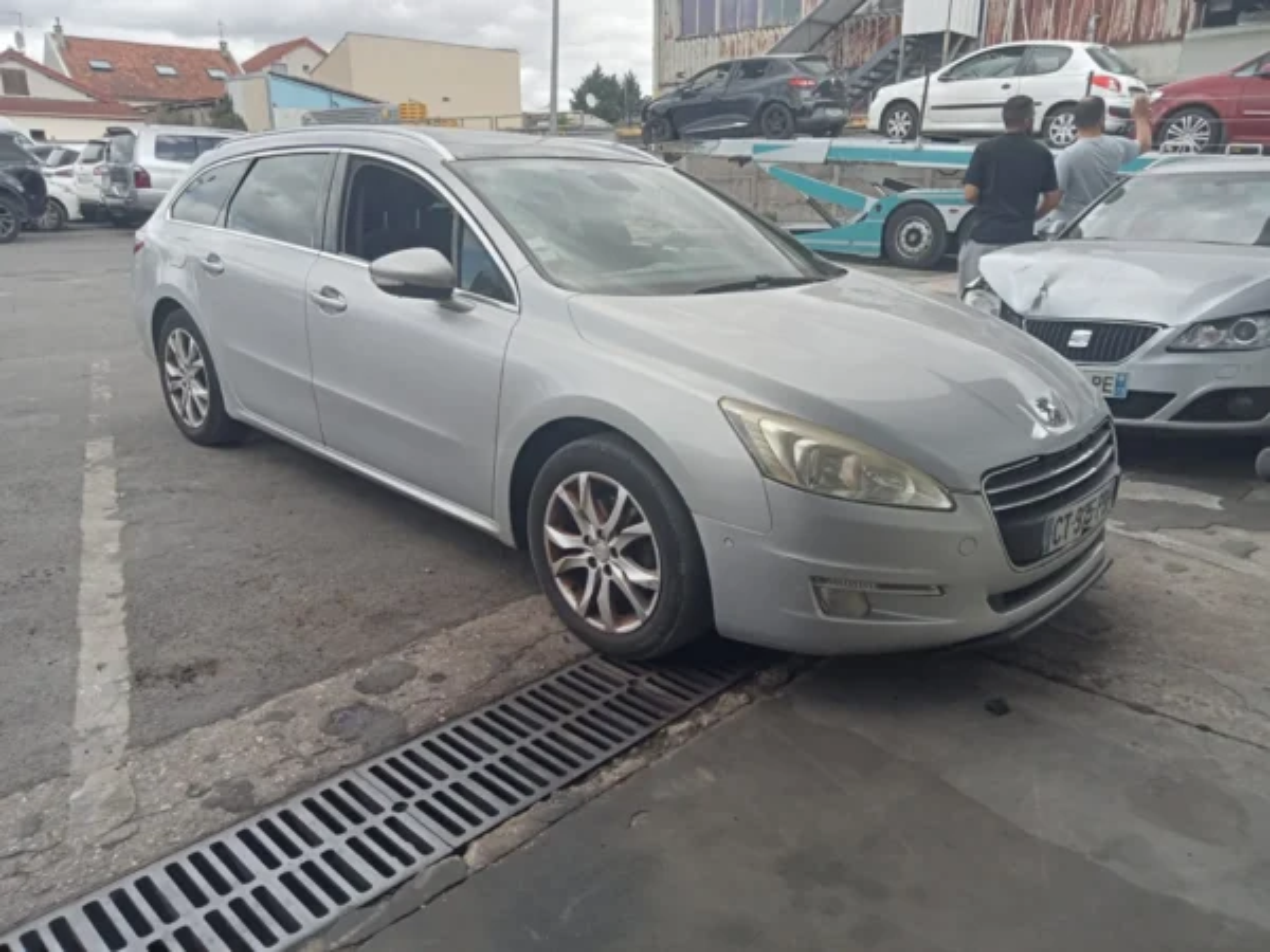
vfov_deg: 49.7
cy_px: 476
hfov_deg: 63.4
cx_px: 635
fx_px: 1027
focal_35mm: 28
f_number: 2.2
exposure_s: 1/379
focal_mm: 3.46
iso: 100
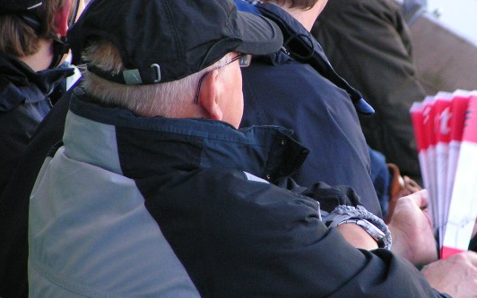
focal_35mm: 451
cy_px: 83
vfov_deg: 2.9
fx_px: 5865
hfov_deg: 4.7
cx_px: 354
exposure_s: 1/200
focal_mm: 43.3
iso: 200
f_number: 3.5
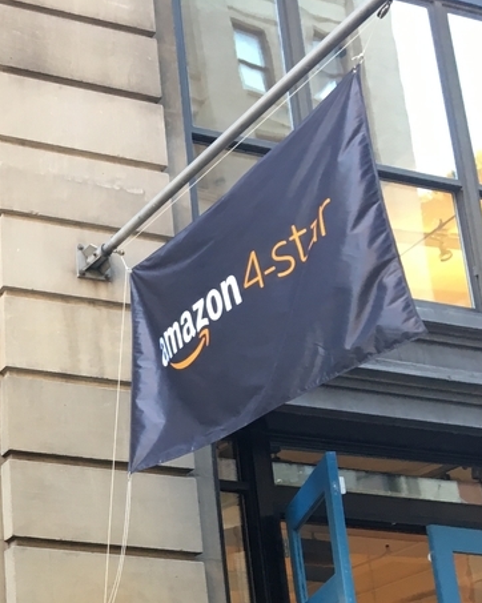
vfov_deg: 28.8
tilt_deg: +18.9
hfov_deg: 21.5
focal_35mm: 64
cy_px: 502
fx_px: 1142
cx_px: -144
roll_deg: +1.2
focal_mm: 4.15
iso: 32
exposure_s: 1/30
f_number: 2.2
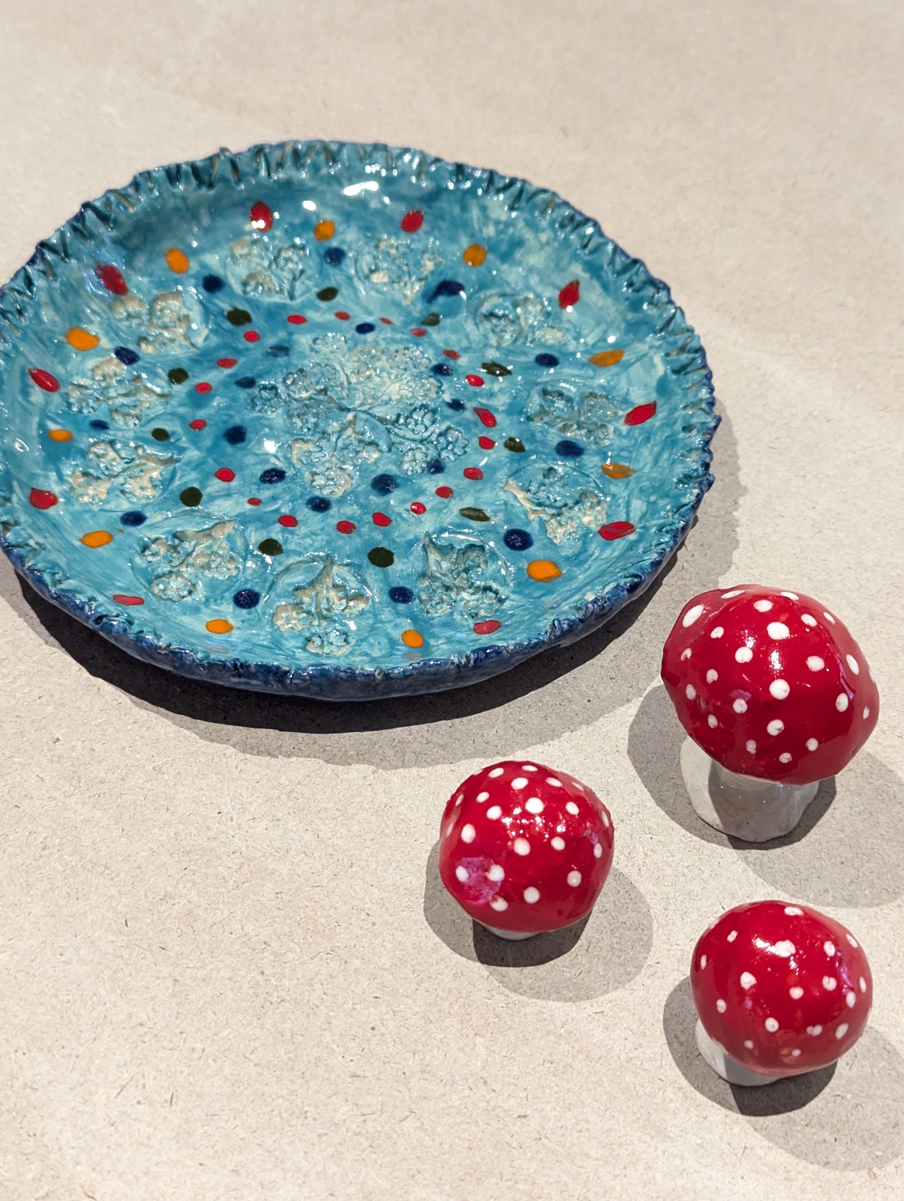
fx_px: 2015
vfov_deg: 33.2
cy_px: 602
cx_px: 467
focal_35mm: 58
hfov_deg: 25.3
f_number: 1.85
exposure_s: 1/120
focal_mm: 6.81
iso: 428
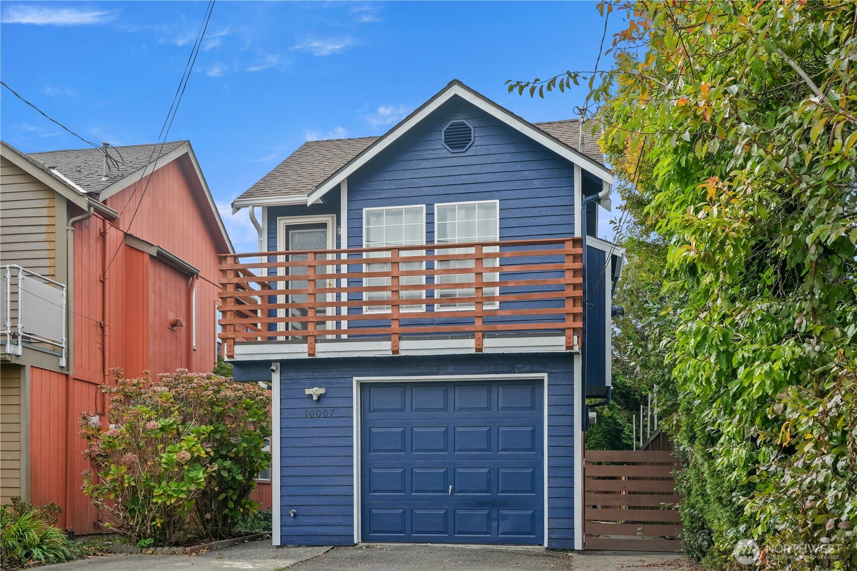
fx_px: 809
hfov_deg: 55.8
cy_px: 286
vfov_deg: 38.9
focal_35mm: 34
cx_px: 428
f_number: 8
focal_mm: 34
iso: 400
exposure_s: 1/250
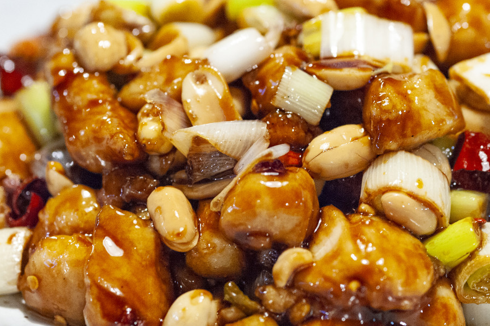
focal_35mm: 149
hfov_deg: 13.8
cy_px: 134
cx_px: 293
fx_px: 2027
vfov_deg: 9.2
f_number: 5.6
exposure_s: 1/60
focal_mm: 105
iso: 6400
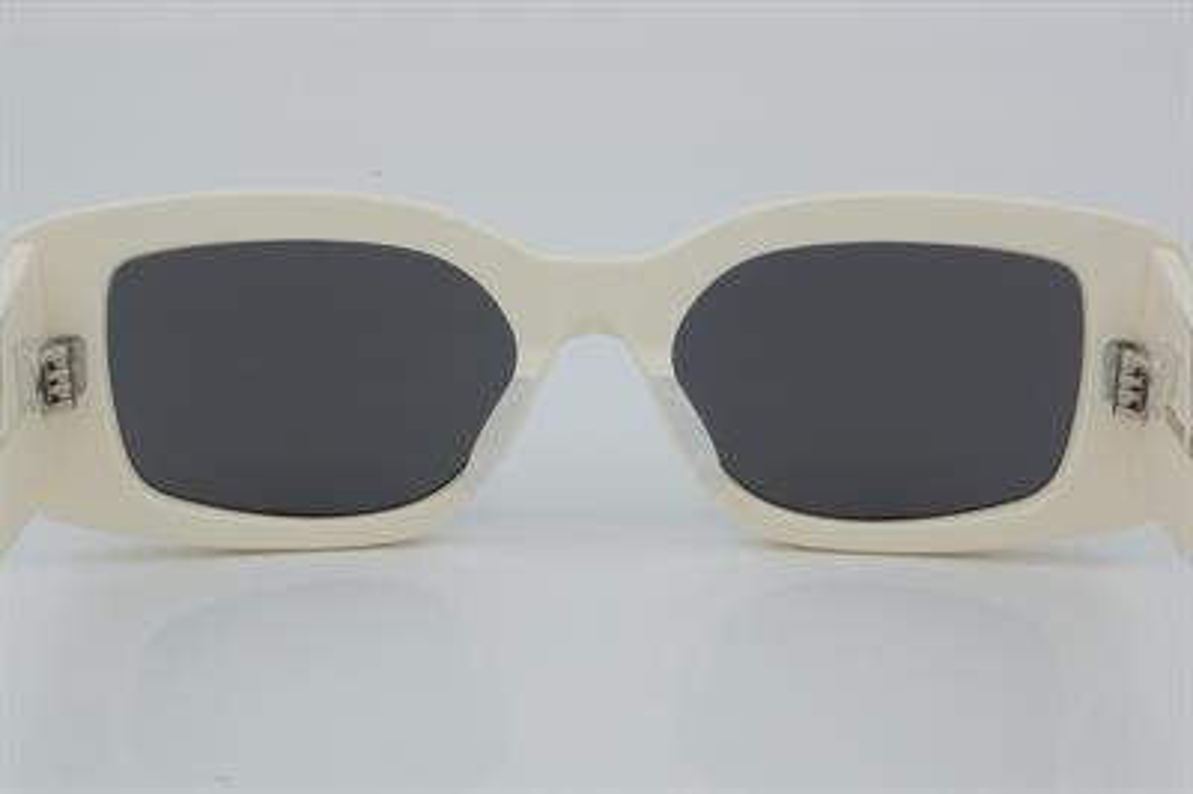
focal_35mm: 82
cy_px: 397
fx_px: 2732
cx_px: 596
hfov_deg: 24.6
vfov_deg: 16.5
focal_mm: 55
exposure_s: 1/4
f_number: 32
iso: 100
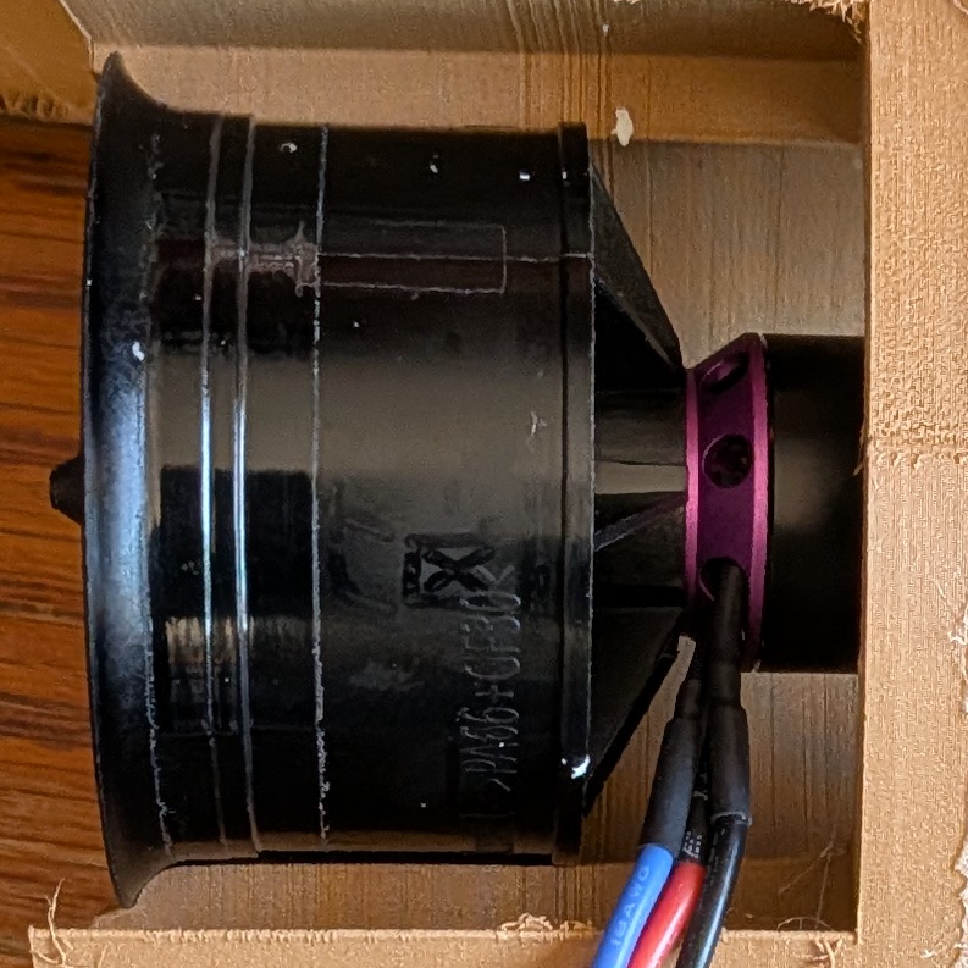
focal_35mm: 107
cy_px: 1019
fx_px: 3385
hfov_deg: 16.2
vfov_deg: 15.9
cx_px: 728
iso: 626
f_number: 1.7
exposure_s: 1/396
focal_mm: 4.53
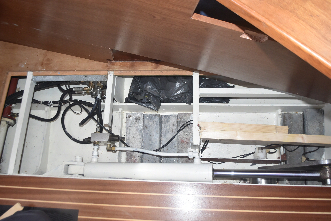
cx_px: 166
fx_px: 276
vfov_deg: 43.7
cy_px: 110
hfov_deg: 61.9
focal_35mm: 30
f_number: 4
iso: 800
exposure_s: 1/60
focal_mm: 20
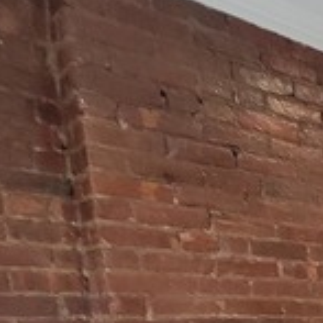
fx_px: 549
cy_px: 435
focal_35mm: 52
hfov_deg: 21.3
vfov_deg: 26.9
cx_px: 586
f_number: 2.2
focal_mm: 2.2
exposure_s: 1/60
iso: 320
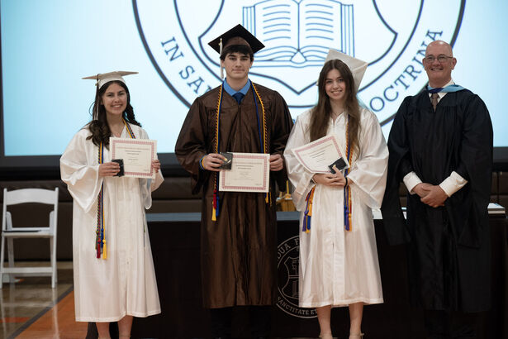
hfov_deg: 17.1
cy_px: 170
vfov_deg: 11.4
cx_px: 254
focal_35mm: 120
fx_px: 1693
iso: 1600
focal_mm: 120
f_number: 4
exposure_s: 1/100
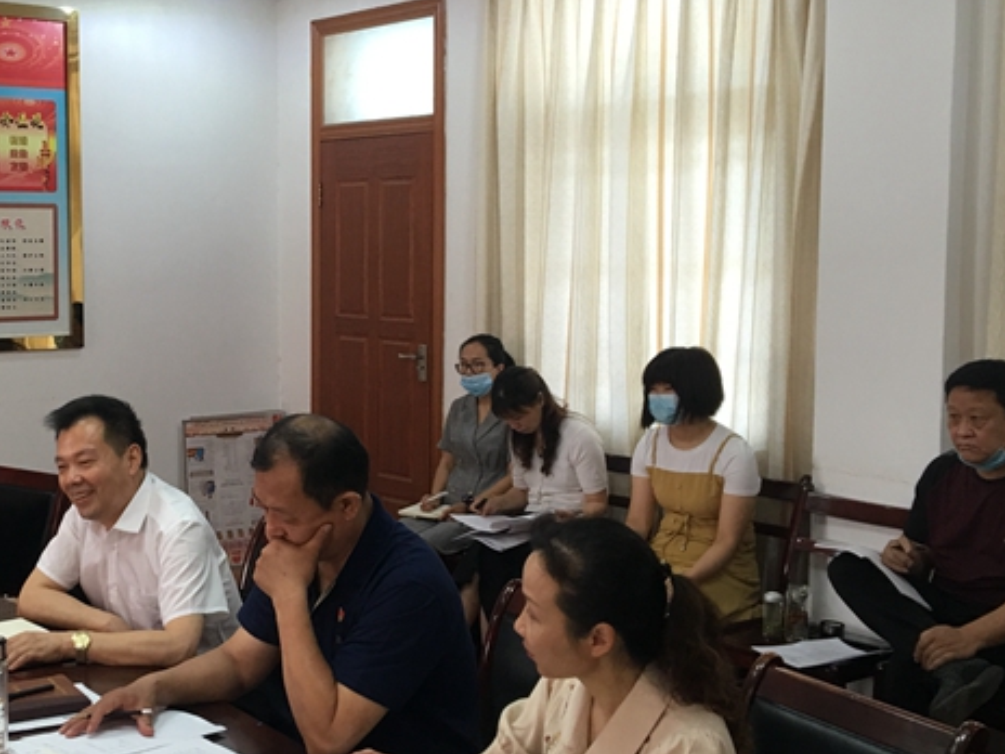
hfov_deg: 37.2
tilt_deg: -4.5
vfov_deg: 29.1
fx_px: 1452
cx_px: 245
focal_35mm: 50
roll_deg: -0.5
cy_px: 368
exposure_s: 1/17
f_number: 2.2
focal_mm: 4.15
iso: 50
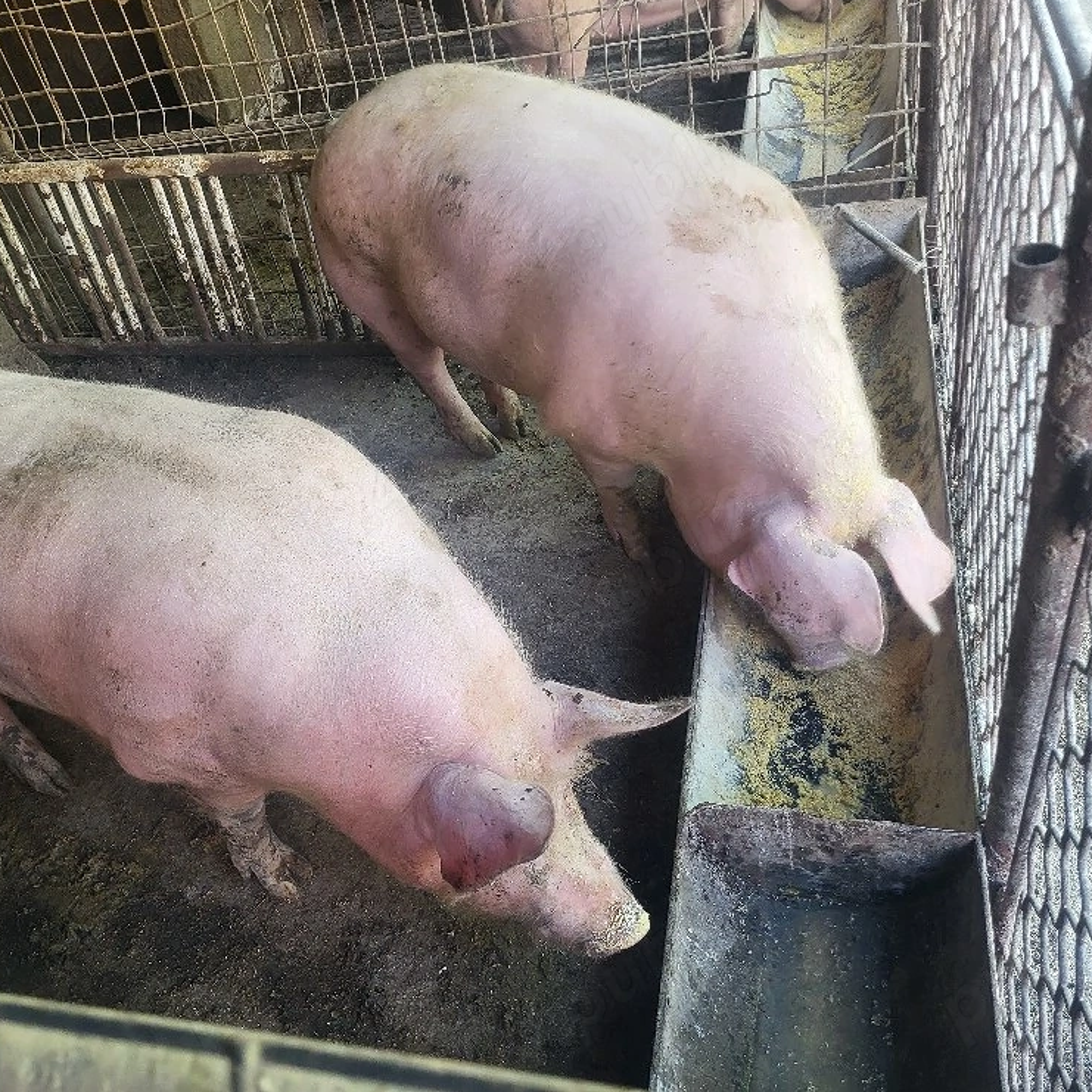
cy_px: 541
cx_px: 433
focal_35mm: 31
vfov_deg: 52.5
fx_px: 1106
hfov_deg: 52.2
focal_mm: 5.4
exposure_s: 1/100
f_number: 1.8
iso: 160
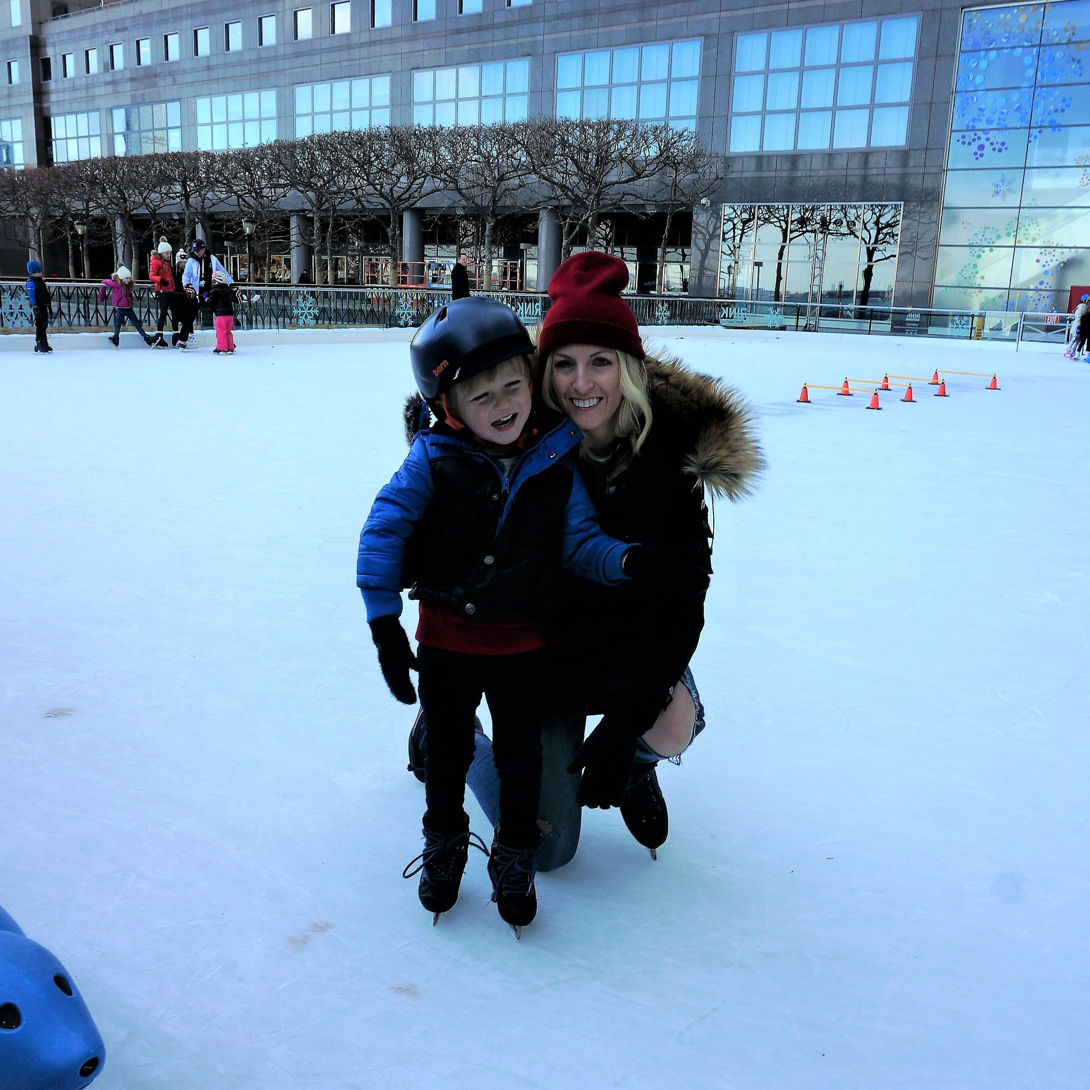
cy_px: 589
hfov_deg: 51.1
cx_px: 554
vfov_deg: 51.0
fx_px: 1140
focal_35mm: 32
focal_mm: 16
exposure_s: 1/100
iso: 125
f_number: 9
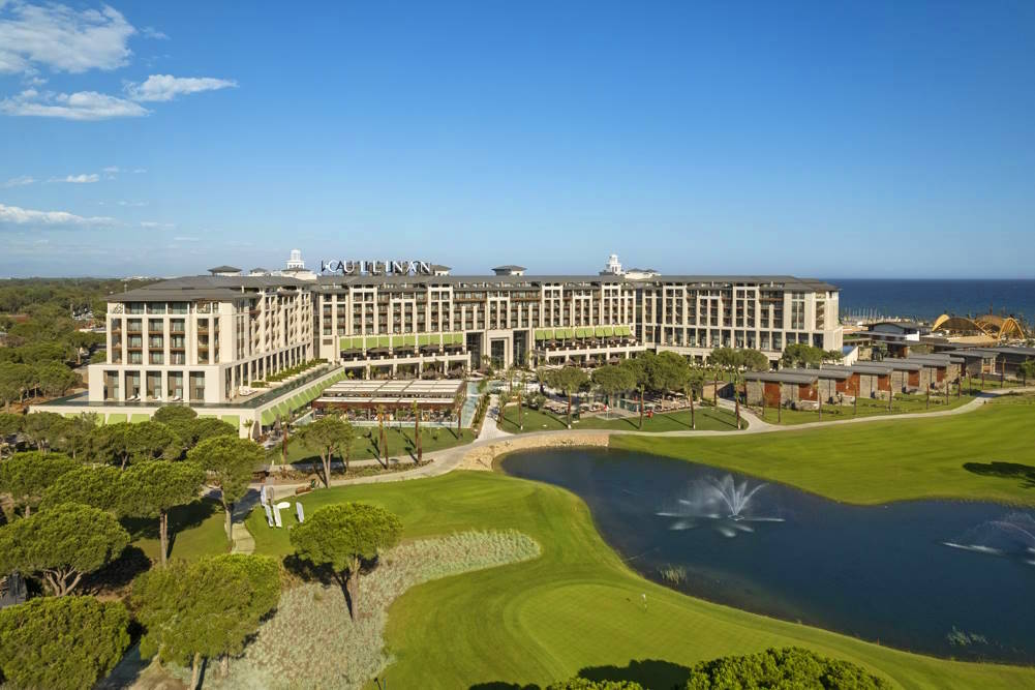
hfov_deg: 78.6
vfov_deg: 57.2
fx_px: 632
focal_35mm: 22
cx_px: 518
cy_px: 345
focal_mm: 8.38
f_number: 2.8
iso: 100
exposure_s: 1/320
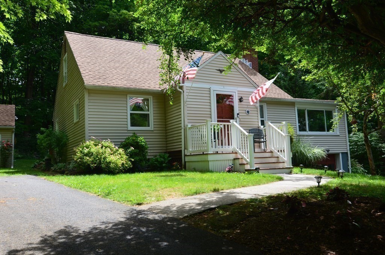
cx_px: 192
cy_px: 128
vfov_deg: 39.8
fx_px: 352
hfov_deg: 57.3
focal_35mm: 33
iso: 400
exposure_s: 1/250
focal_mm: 22
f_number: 9.5
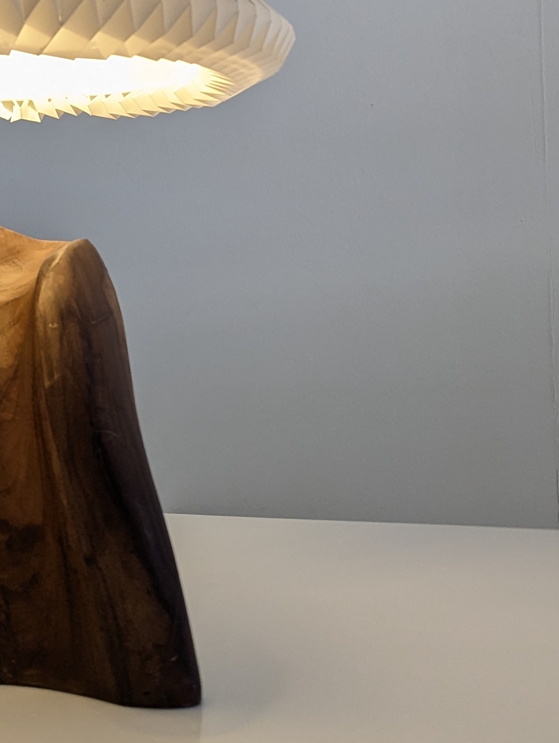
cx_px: 42
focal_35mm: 68
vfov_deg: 27.8
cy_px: 130
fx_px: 1461
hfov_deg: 21.1
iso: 294
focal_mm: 6.81
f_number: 1.85
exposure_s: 1/106
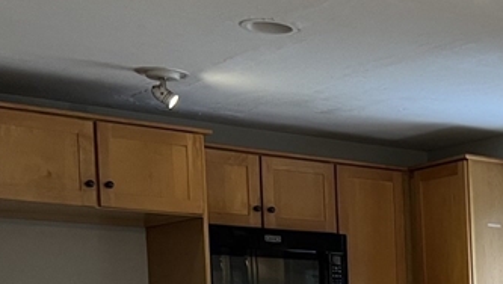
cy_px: 446
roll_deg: +0.4
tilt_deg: -3.7
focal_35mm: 87
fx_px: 1161
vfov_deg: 13.1
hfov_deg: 20.8
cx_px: 752
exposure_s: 1/60
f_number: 1.5
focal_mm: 5.7
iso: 125
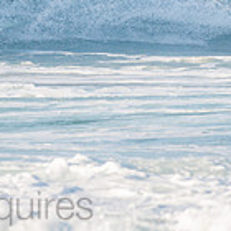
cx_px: -35
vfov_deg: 1.0
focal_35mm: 1757
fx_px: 13265
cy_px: -68
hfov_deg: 1.0
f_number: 5.6
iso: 280
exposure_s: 1/1600
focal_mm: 500
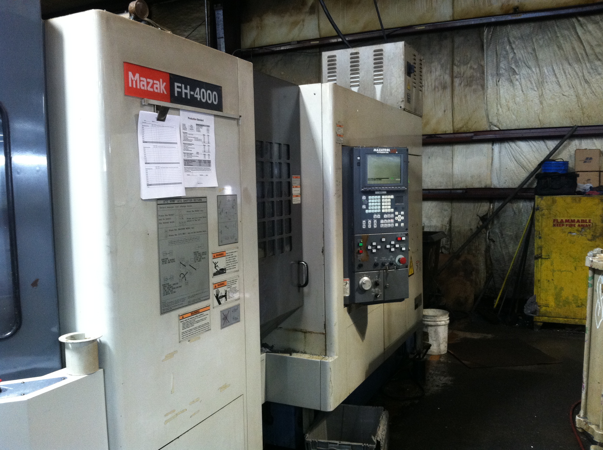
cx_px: 302
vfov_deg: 40.6
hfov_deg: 52.7
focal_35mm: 35
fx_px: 609
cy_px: 225
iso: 200
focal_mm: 3.85
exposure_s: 1/15
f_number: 2.8
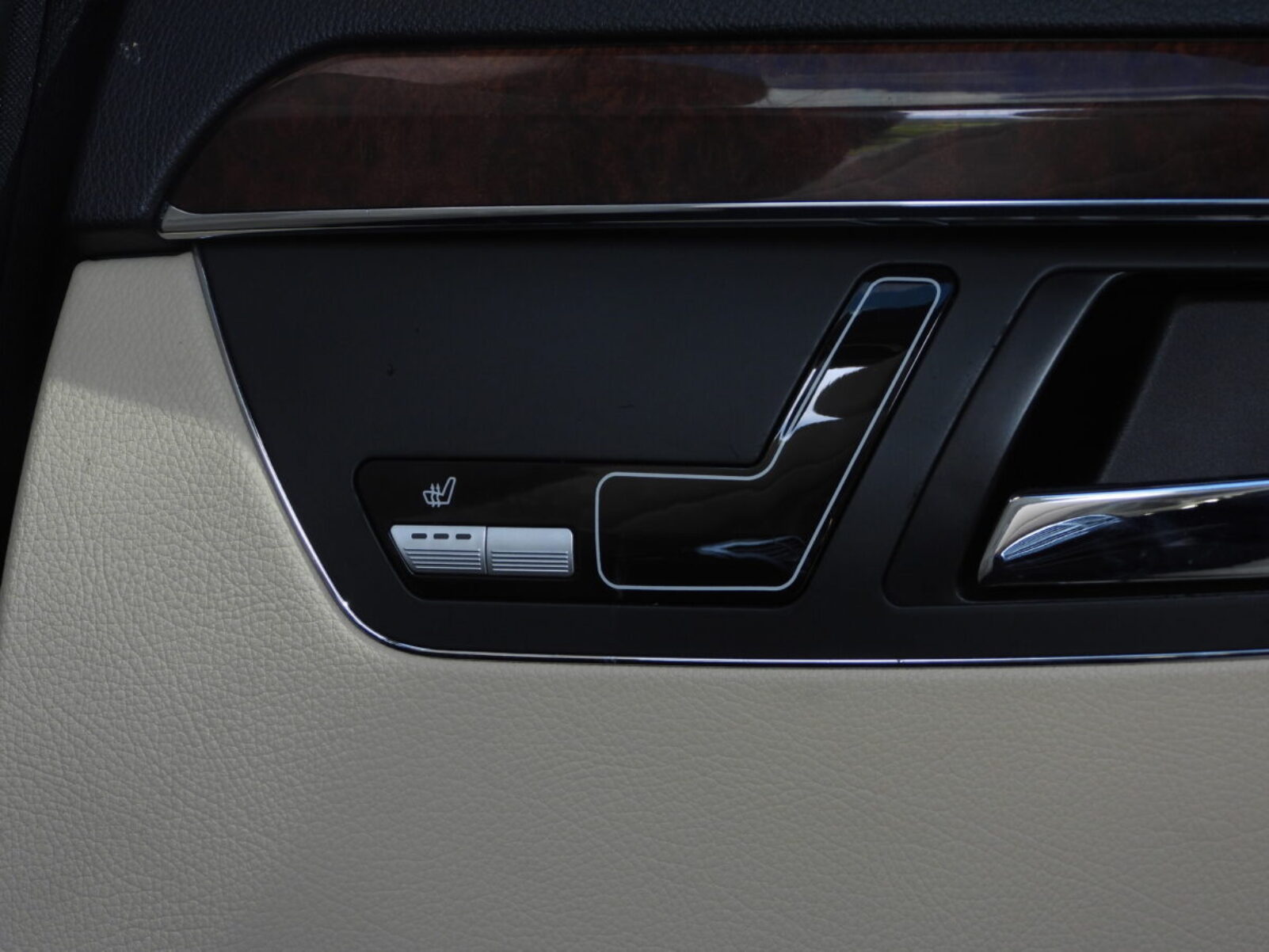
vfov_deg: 14.1
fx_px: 3850
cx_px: 634
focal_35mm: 105
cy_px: 476
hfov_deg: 18.7
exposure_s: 1/60
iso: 125
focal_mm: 18.9
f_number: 4
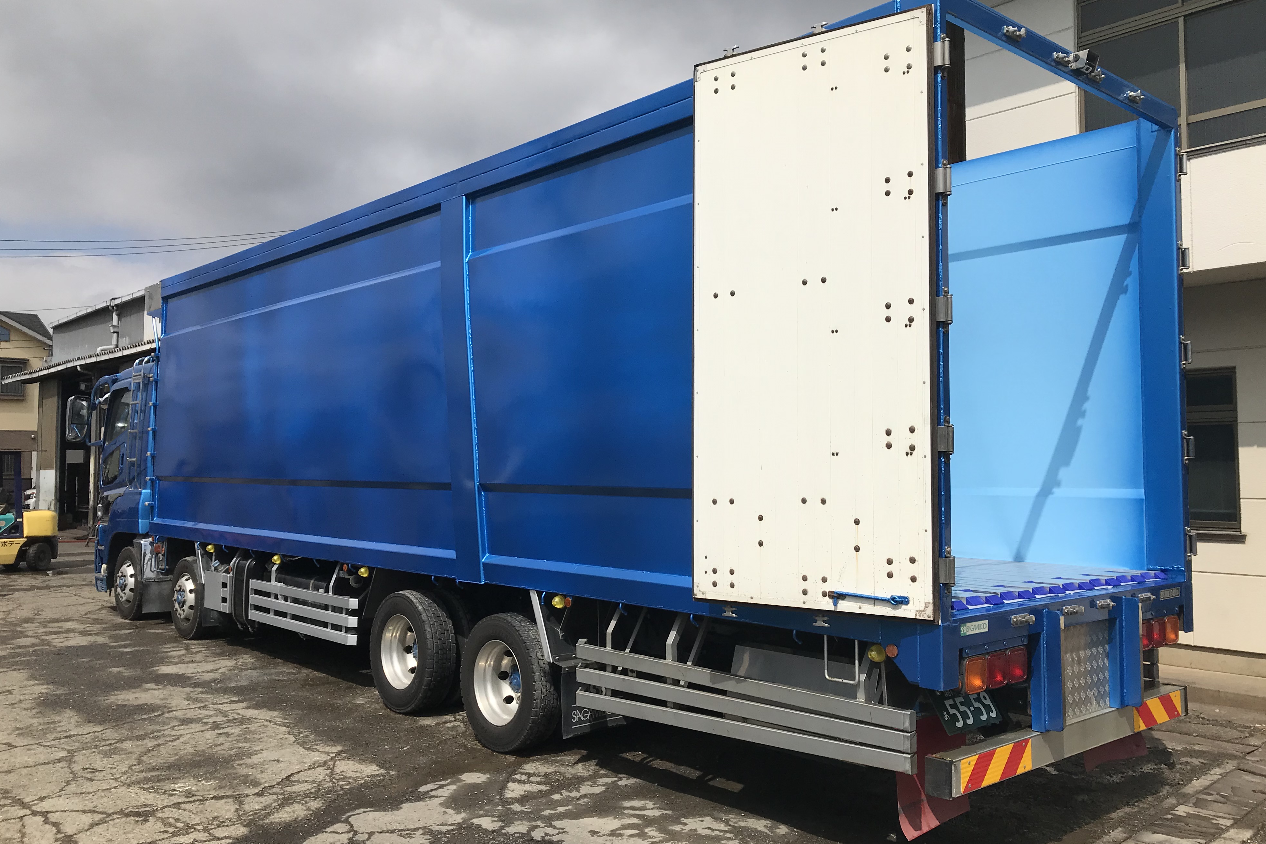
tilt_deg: +3.2
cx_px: 641
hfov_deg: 61.9
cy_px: 420
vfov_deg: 43.6
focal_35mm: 30
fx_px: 1055
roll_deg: -0.7
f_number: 1.8
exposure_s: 1/5650
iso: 20
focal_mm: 3.99
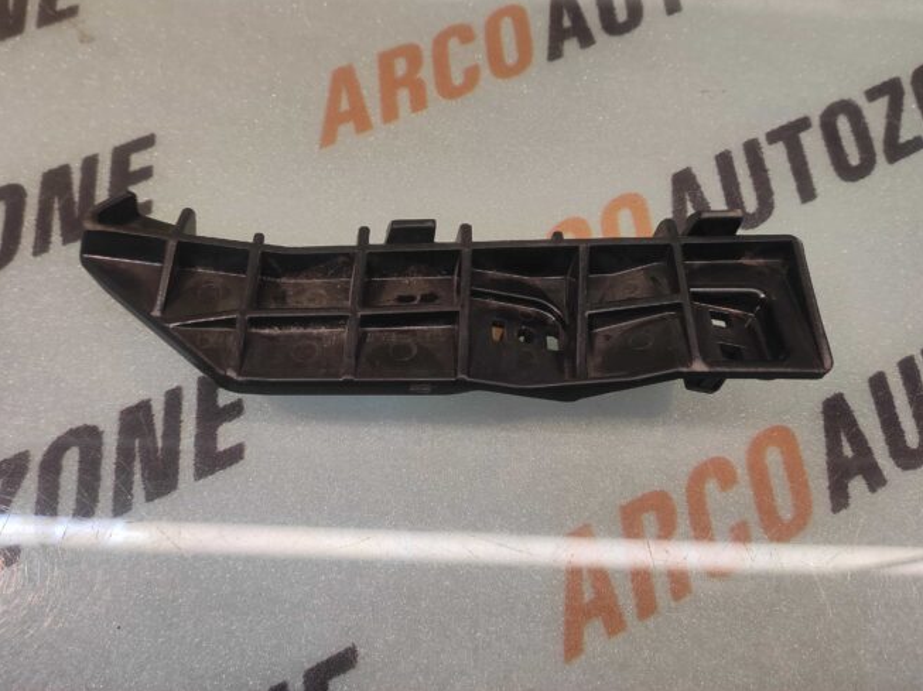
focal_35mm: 20
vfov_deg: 65.5
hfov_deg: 81.8
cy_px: 288
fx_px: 533
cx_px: 451
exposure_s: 1/50
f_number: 1.79
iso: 116
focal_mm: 4.74
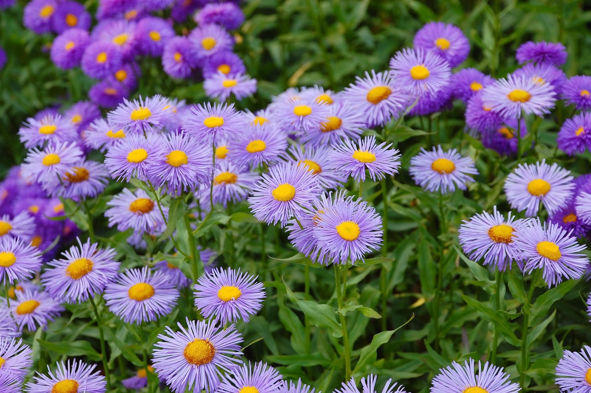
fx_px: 1845
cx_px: 296
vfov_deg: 12.2
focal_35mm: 112
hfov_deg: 18.2
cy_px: 196
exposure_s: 1/50
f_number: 7.1
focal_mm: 75
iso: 200
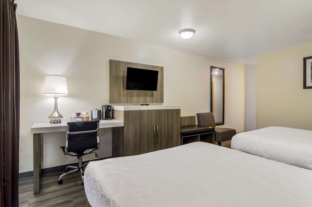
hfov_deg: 90.1
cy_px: 104
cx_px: 156
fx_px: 156
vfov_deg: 67.2
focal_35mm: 18
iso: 400
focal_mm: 12
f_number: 8
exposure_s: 2
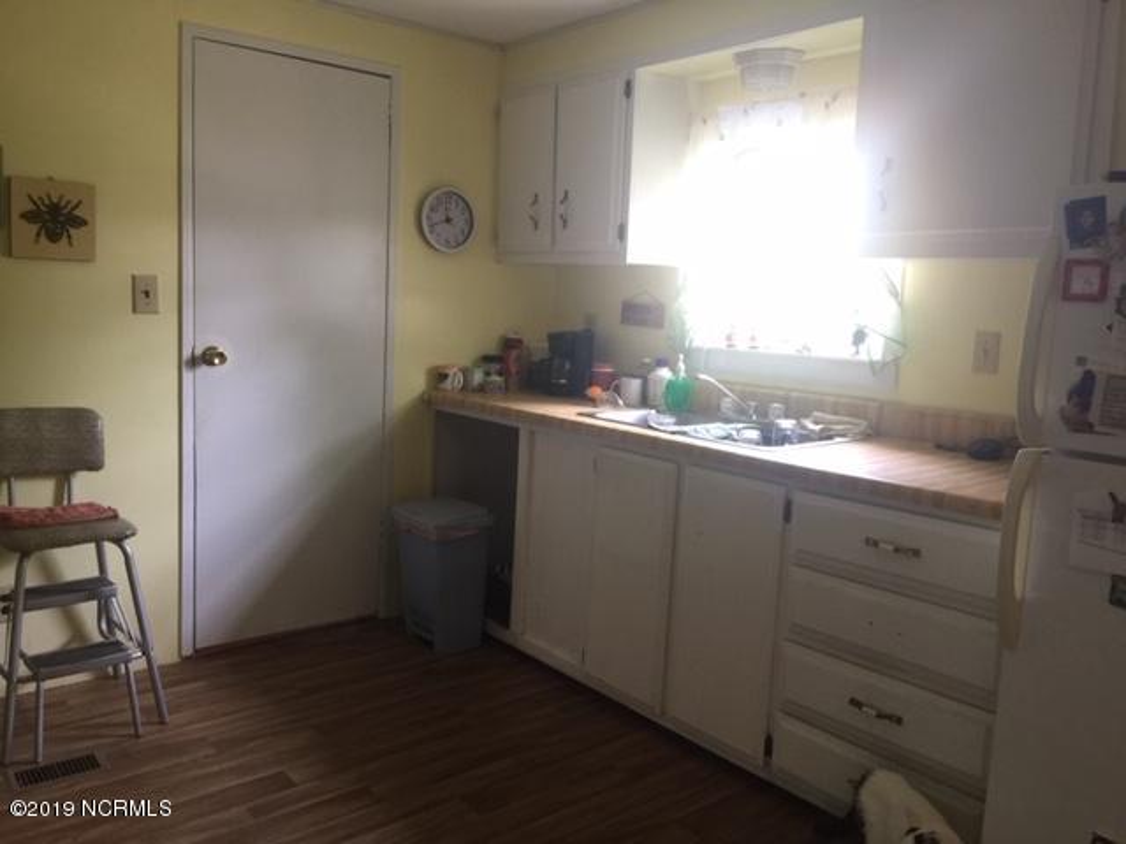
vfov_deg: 48.2
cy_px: 422
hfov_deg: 61.7
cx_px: 563
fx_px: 943
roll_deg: -3.5
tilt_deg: -7.4
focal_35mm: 29
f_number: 2.2
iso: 50
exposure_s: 1/15
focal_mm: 4.15
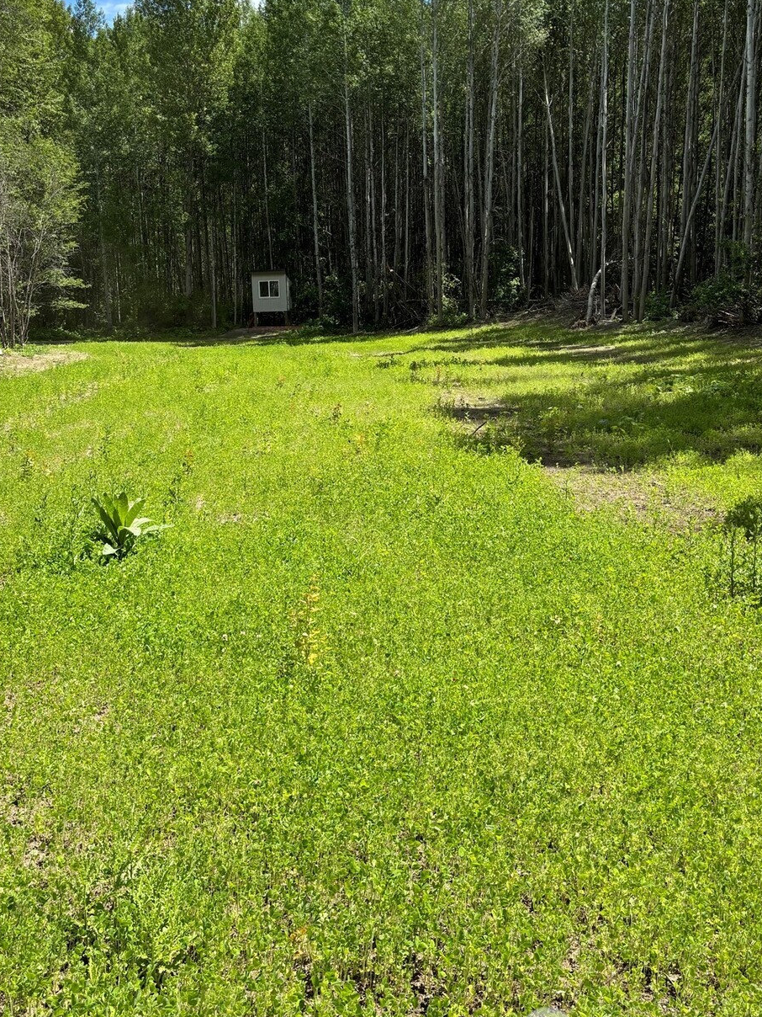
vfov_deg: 58.3
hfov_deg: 45.3
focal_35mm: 31
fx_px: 910
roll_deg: +1.3
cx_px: 323
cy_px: 467
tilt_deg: -10.3
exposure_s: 1/1616
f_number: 1.6
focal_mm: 5.96
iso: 50
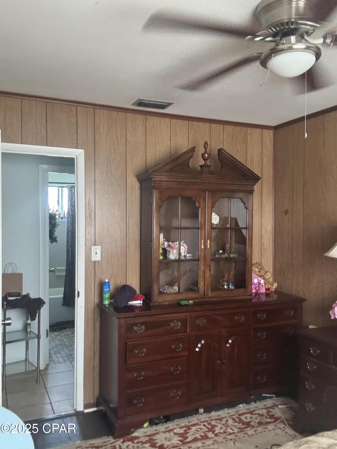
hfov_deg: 46.8
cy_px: 224
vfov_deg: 60.0
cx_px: 168
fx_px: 389
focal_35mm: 30
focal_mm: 2.69
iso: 320
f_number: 1.9
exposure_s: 1/45
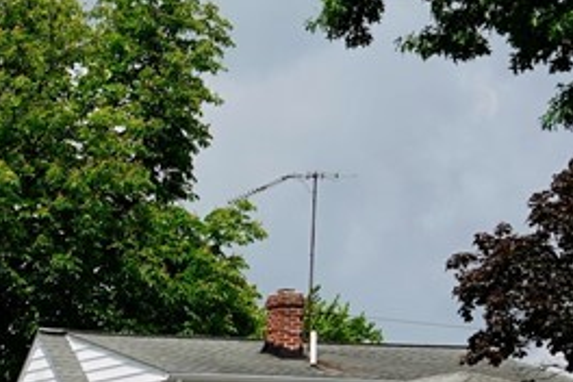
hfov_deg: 9.4
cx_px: -562
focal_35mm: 206
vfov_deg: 6.5
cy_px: 658
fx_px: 3279
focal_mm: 18.21
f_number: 4.5
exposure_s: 1/1000
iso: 100
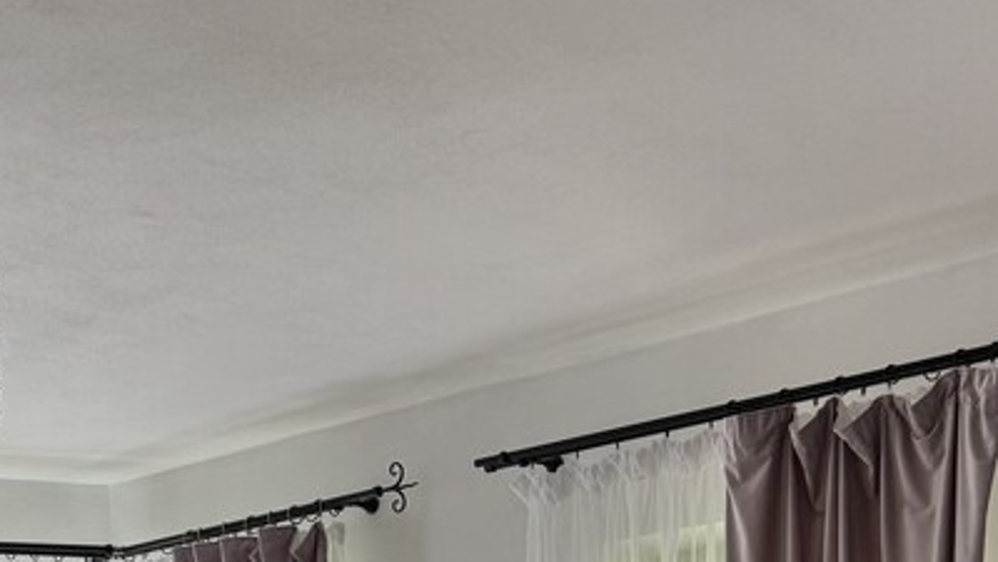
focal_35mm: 67
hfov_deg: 31.4
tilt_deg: -9.5
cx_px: 447
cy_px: 1244
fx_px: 1773
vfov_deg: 14.0
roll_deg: +1.6
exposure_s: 1/50
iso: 100
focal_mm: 6.76
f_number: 1.78
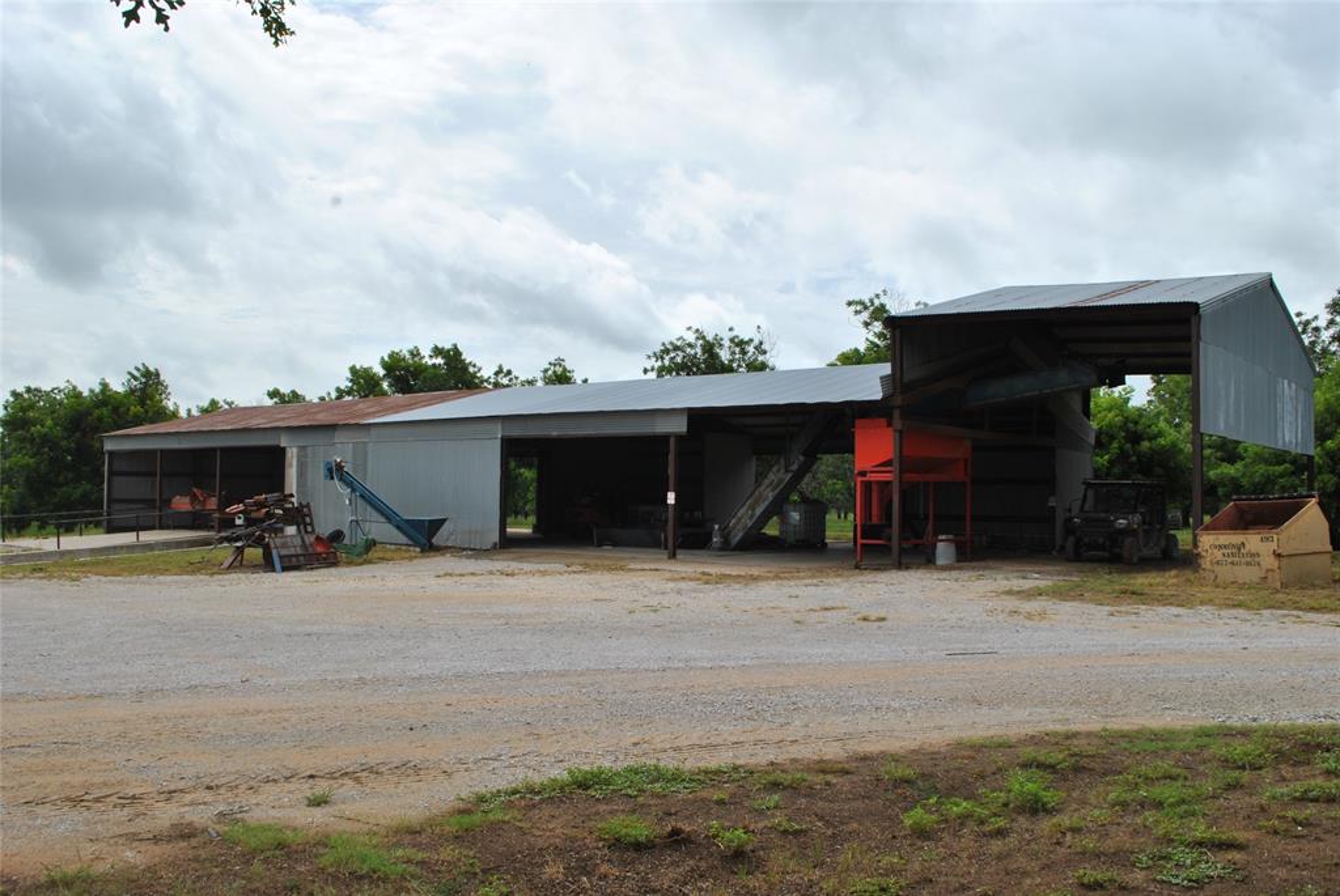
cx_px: 670
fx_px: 1118
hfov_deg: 61.9
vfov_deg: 43.7
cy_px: 448
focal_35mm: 30
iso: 100
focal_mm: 20
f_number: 11
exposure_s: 1/200
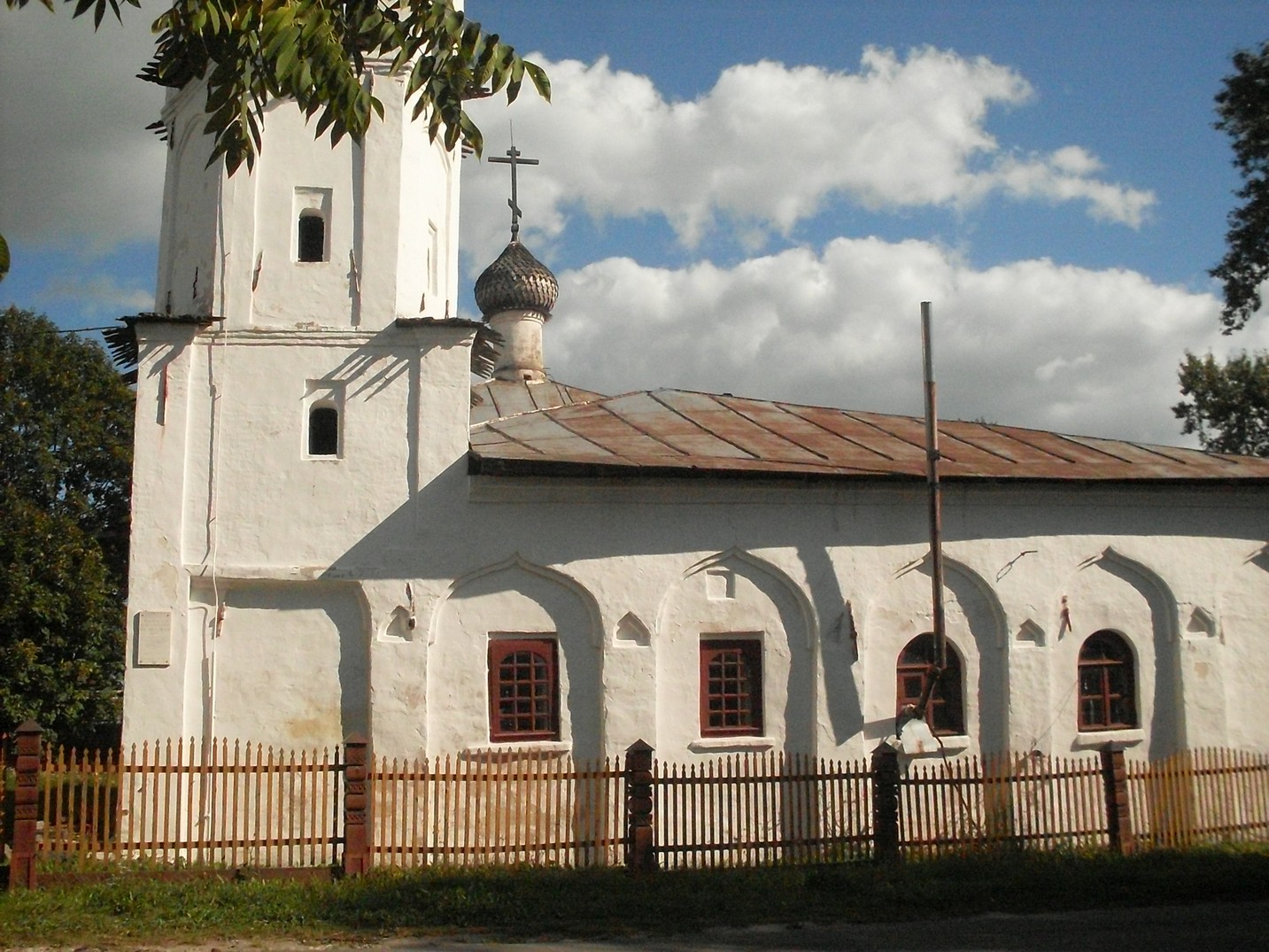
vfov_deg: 37.7
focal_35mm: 38
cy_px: 476
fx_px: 1393
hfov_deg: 49.0
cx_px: 634
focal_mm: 6.3
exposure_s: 1/1500
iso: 400
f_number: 8.4
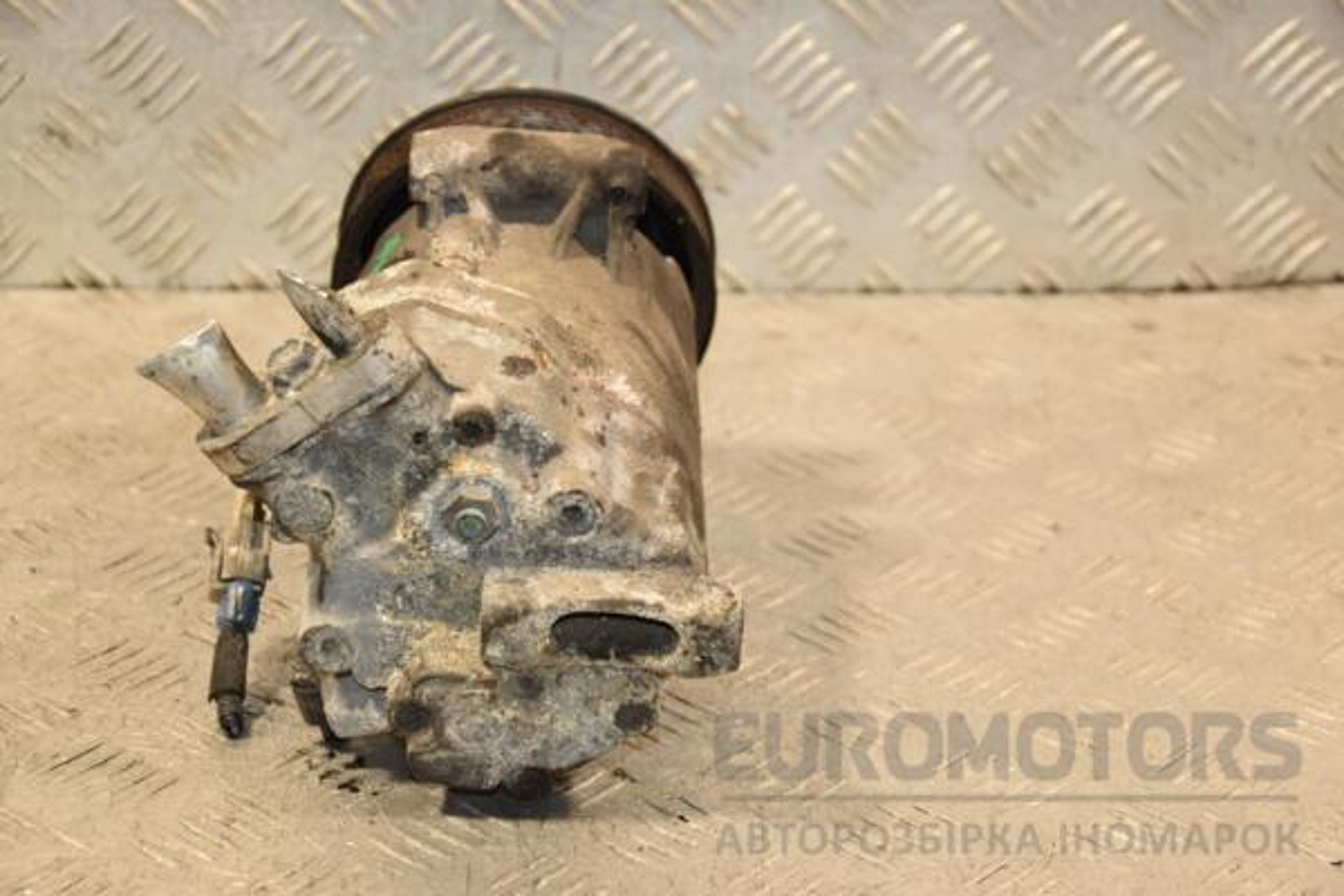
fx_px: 3248
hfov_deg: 23.4
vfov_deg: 15.7
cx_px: 672
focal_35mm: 87
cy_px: 448
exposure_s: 1/160
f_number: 5
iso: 800
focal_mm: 58
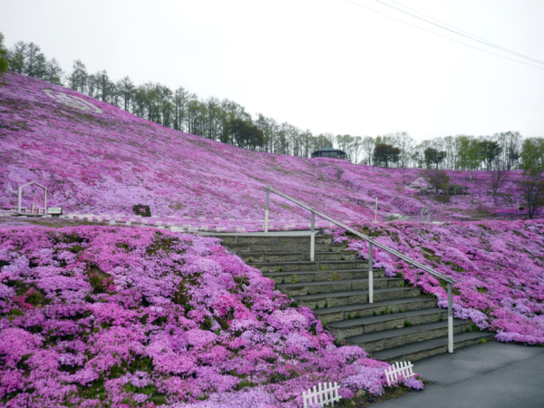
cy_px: 204
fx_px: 519
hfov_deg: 55.4
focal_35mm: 33
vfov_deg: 42.9
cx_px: 272
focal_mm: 5.5
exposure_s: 1/320
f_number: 2.8
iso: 100
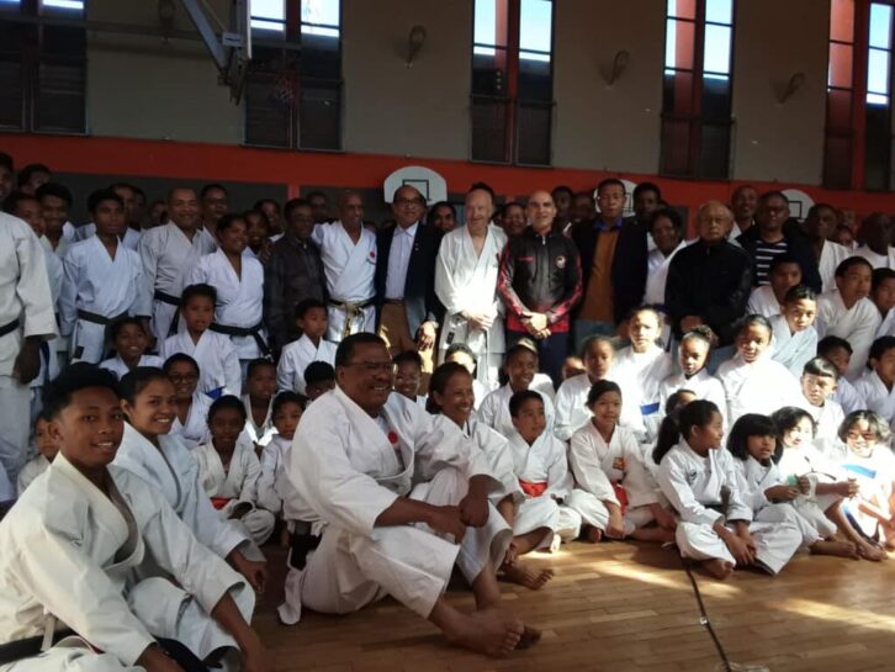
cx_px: 448
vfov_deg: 46.8
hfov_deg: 59.9
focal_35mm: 30
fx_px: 776
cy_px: 336
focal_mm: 2.2
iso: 40
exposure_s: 1/100
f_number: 1.9
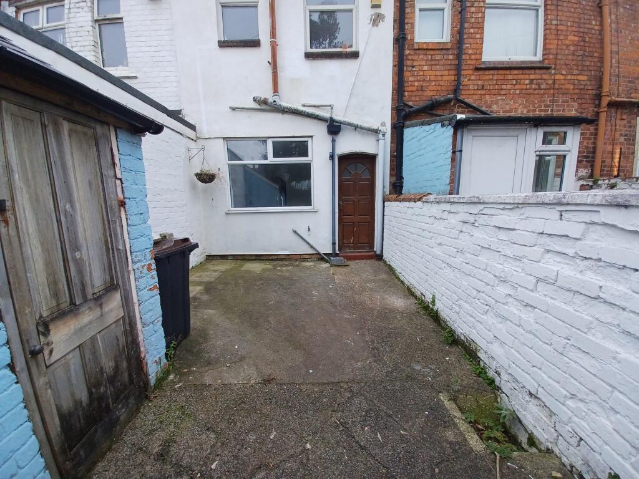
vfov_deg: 89.9
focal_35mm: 13
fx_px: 240
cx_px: 320
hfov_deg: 106.2
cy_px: 240
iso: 40
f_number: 2.2
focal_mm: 1.42
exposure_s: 1/186
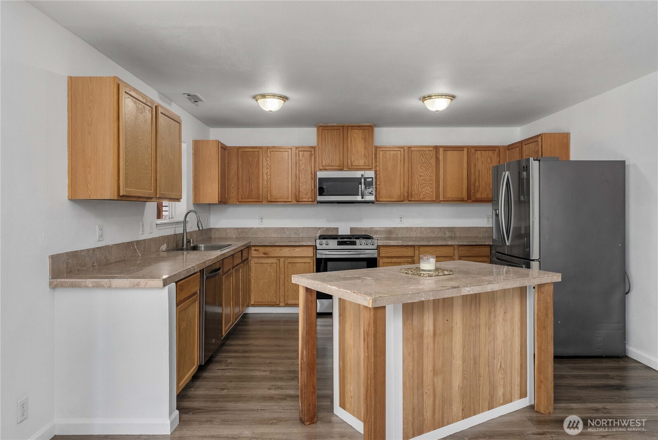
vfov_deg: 53.2
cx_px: 329
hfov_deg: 73.7
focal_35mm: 24
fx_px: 439
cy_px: 220
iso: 1000
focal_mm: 24
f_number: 7.1
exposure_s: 1/10
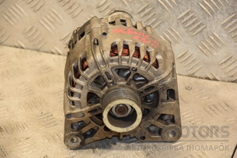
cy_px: 79
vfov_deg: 9.3
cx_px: 118
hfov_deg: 14.0
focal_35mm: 147
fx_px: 968
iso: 800
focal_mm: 98
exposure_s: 1/100
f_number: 5.6
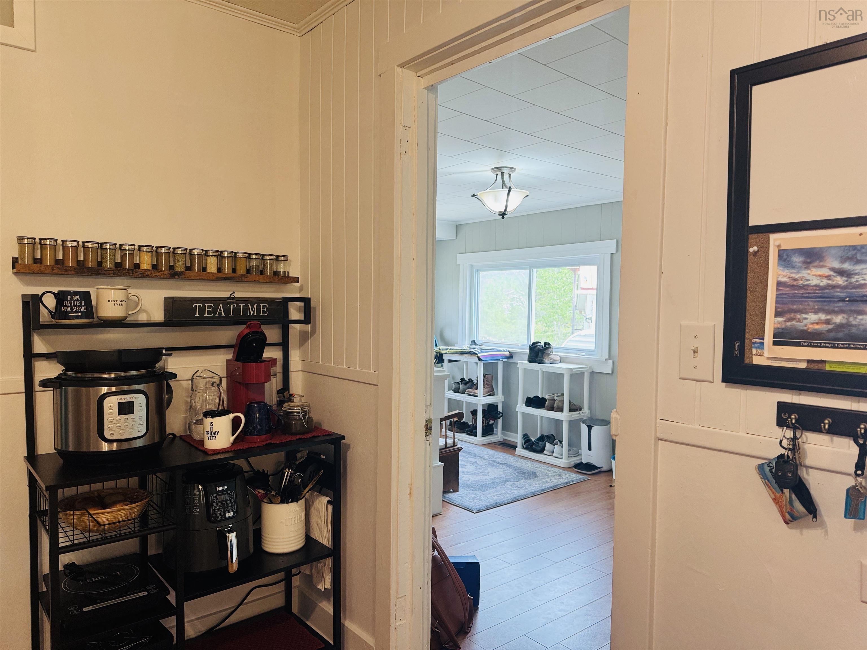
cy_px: 325
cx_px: 434
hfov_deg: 71.6
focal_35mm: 24
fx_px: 601
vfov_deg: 56.8
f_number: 1.78
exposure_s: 1/120
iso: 200
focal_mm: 6.76
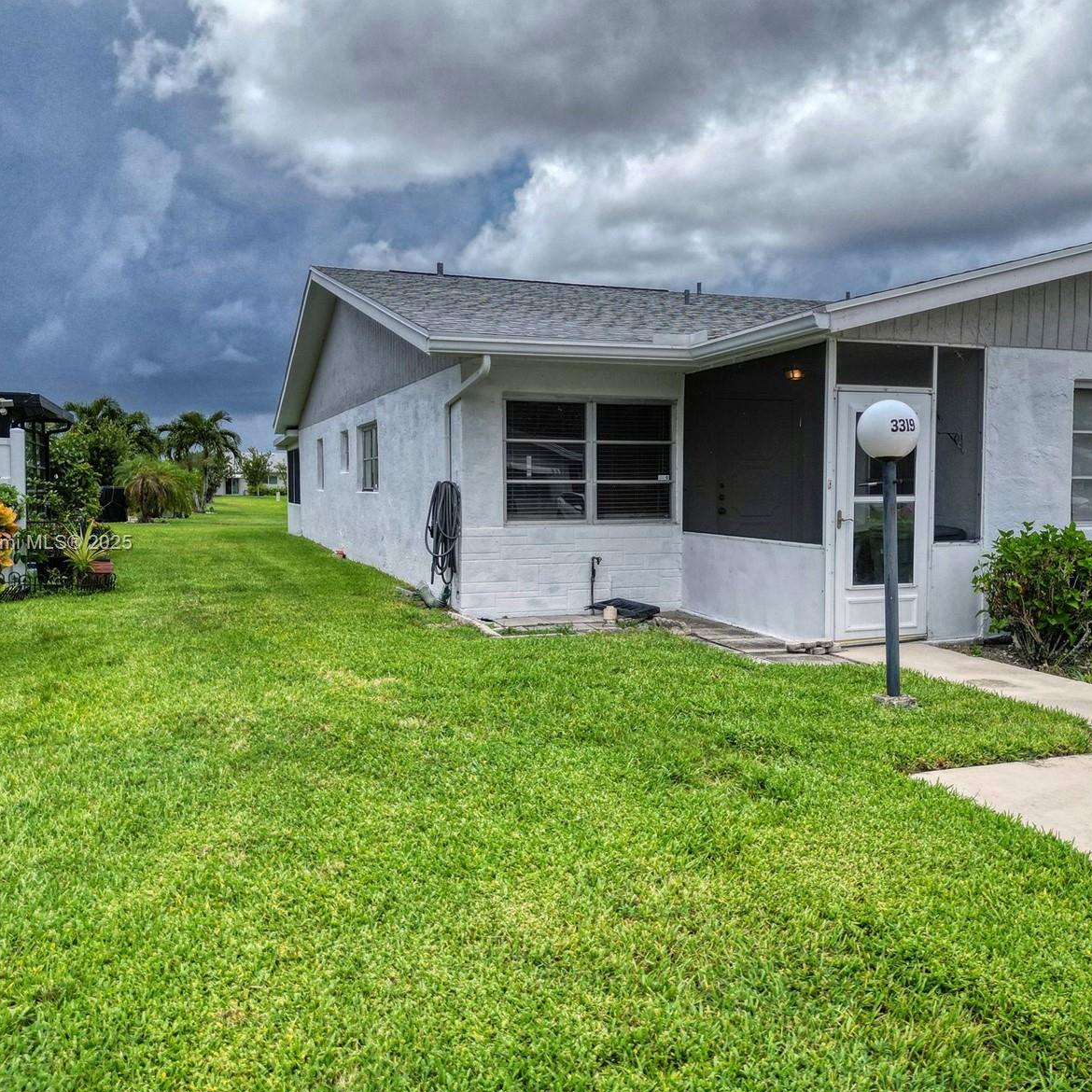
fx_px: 1035
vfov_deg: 55.6
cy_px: 544
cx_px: 581
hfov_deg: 55.6
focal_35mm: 29
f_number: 1.7
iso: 140
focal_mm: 6.7
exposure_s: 1/4000
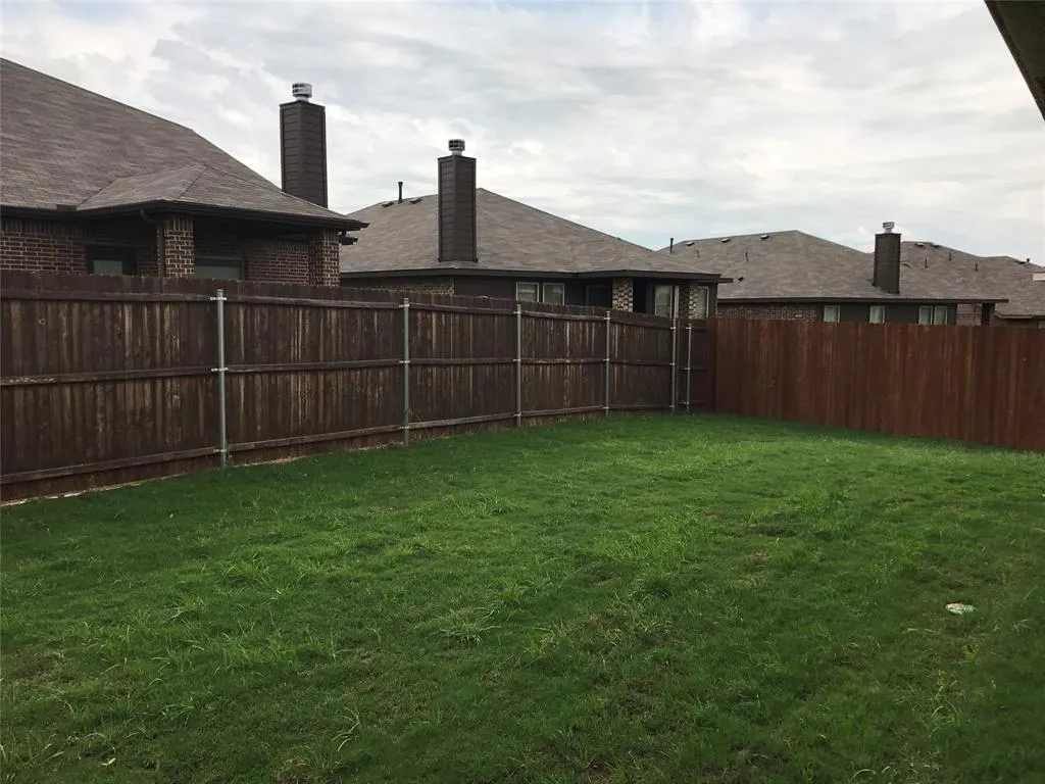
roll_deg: +0.1
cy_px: 392
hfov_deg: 63.4
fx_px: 845
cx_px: 522
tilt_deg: -5.1
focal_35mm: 28
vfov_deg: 49.7
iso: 20
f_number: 1.8
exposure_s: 1/2179
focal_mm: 3.99
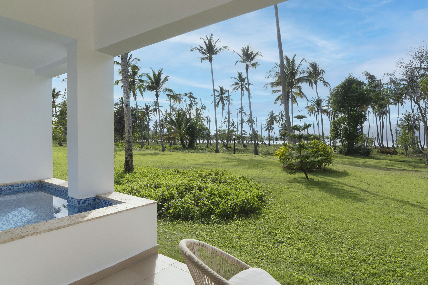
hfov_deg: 86.7
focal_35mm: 19
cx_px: 233
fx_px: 226
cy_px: 154
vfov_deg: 64.5
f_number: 8
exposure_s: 1/640
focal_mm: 16
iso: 200
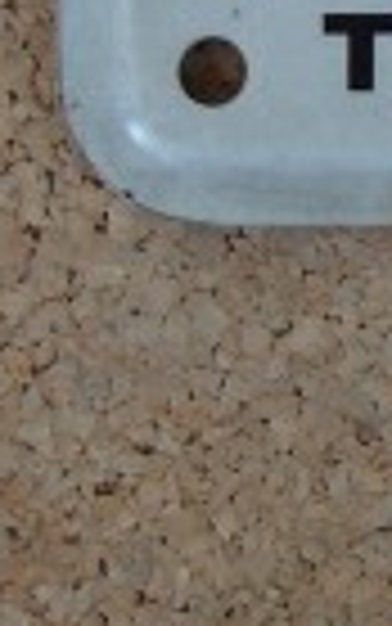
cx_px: 888
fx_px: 3279
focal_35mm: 192
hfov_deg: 6.6
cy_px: -171
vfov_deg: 10.7
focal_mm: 7.3
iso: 100
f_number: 3.4
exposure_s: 1/30
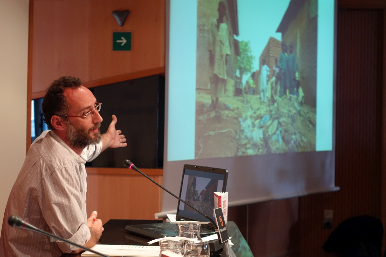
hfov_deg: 25.1
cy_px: 128
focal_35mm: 81
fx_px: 869
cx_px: 193
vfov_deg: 16.9
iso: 800
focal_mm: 29.84
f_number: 2.8
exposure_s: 1/50
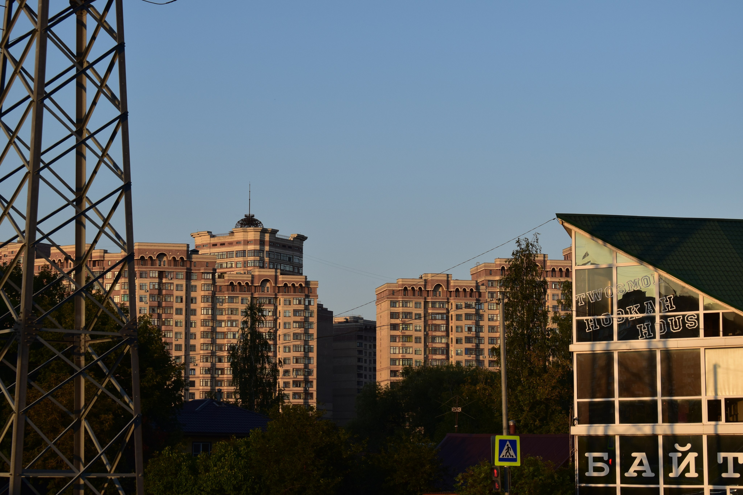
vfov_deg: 16.6
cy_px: 248
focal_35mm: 82
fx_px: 1703
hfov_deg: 24.6
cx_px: 372
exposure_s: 1/320
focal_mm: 55
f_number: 7.1
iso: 200
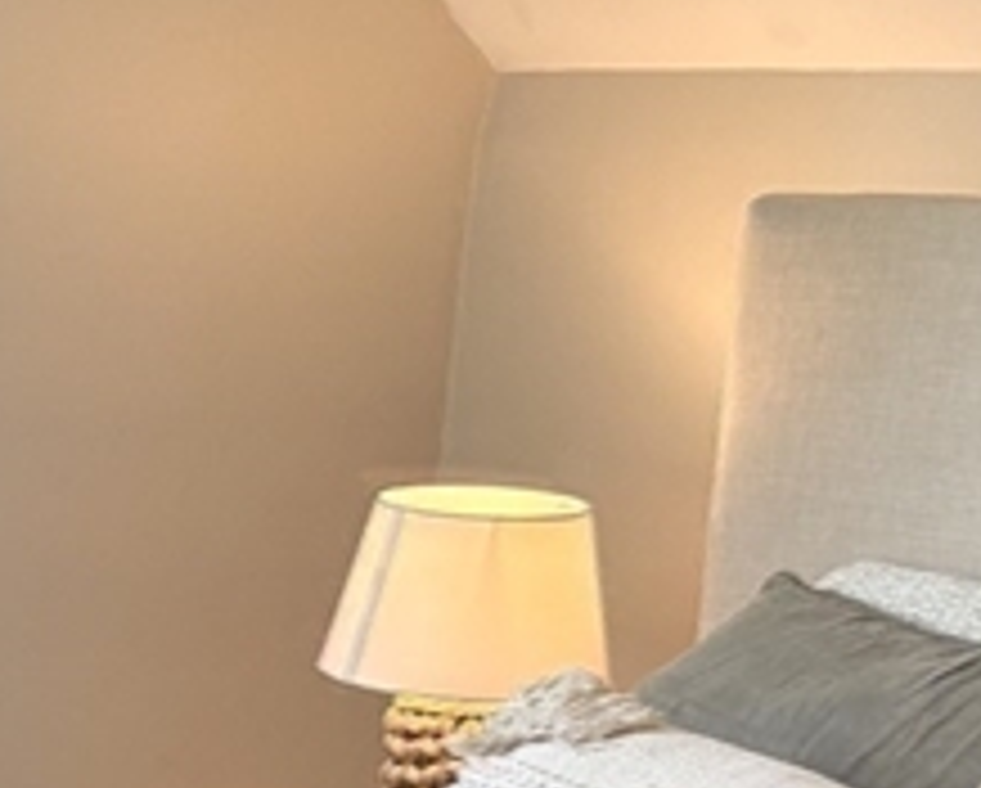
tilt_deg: -16.9
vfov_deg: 12.5
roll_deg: -1.8
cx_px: -698
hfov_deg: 14.5
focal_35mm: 119
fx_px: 3460
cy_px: 1108
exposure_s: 1/60
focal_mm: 5.96
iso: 125
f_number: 1.6
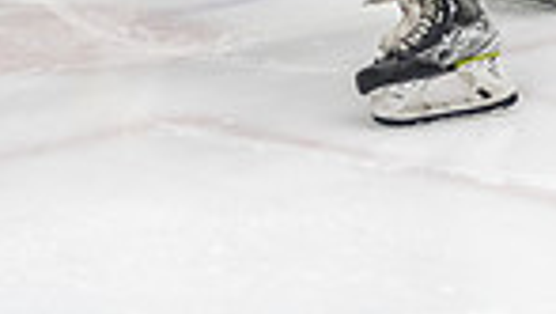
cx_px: 95
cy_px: -373
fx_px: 4383
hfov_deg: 7.2
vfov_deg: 4.0
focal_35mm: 297
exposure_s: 1/800
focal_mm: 70
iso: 4000
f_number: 2.8
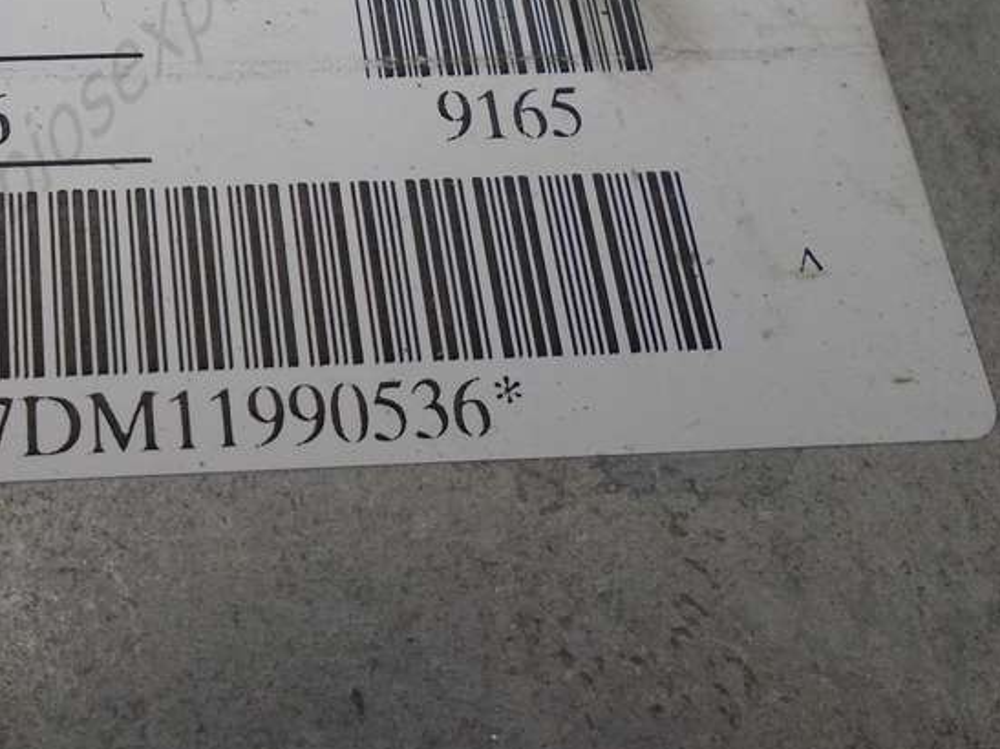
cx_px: 106
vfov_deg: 27.2
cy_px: 93
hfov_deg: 34.8
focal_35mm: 52
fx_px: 1502
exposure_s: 1/200
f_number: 3.2
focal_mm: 4.6
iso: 100
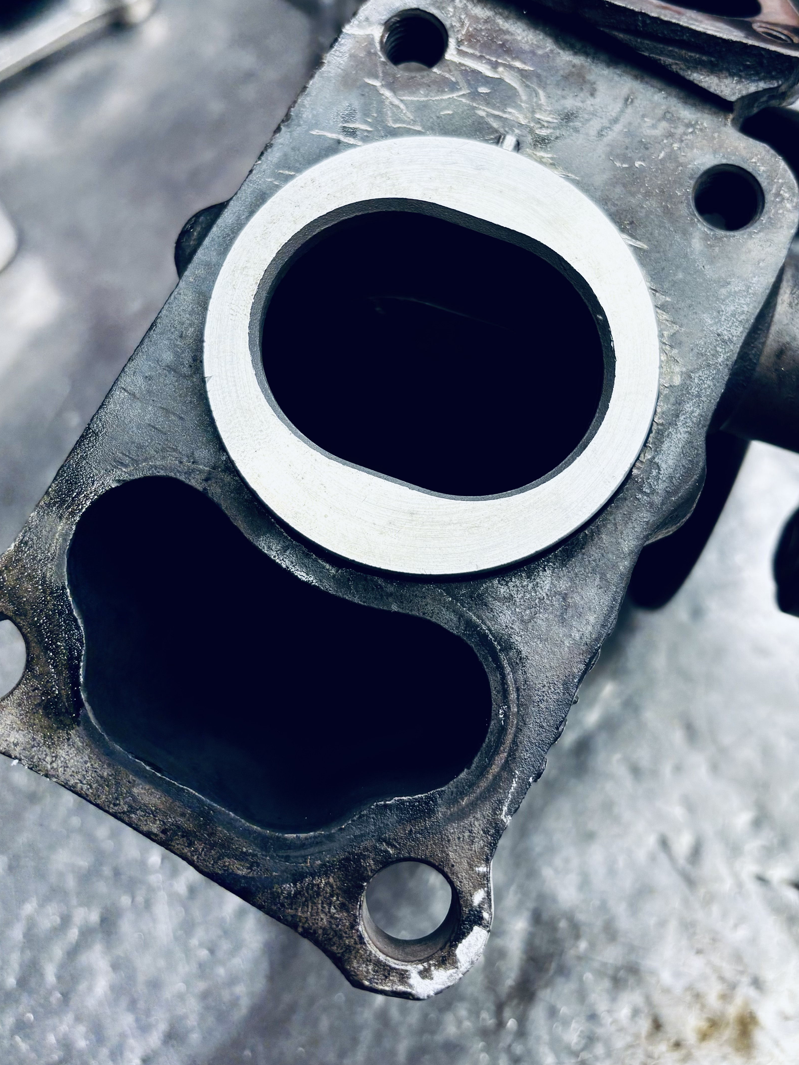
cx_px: 439
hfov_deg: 40.7
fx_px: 1077
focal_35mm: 35
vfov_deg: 52.0
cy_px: 387
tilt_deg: -55.0
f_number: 1.6
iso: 50
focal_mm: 5.96
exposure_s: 1/100
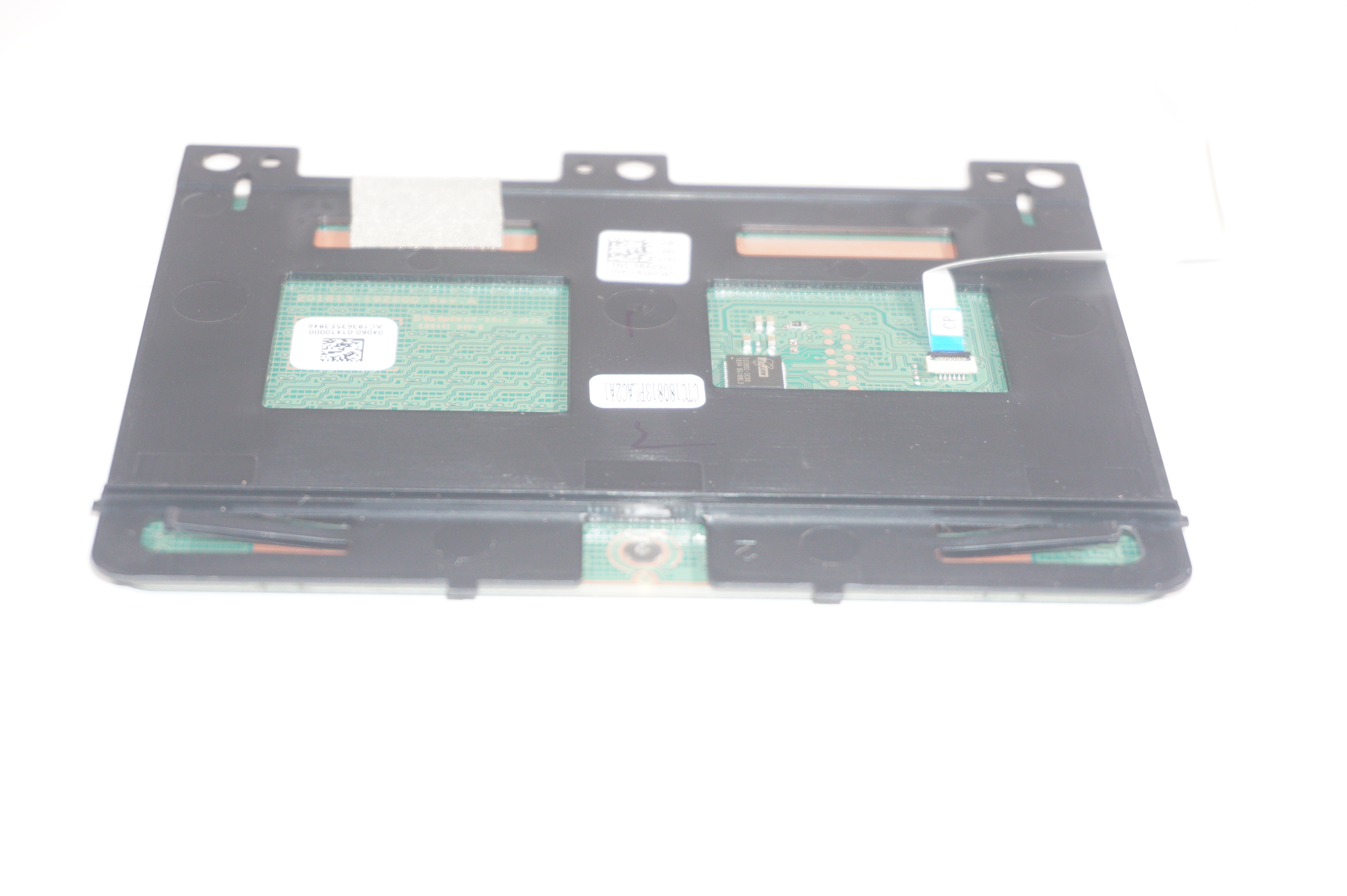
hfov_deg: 29.9
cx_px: 674
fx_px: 2523
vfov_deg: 20.1
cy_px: 448
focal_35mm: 68
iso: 800
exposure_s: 1/160
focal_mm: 45
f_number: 5.6
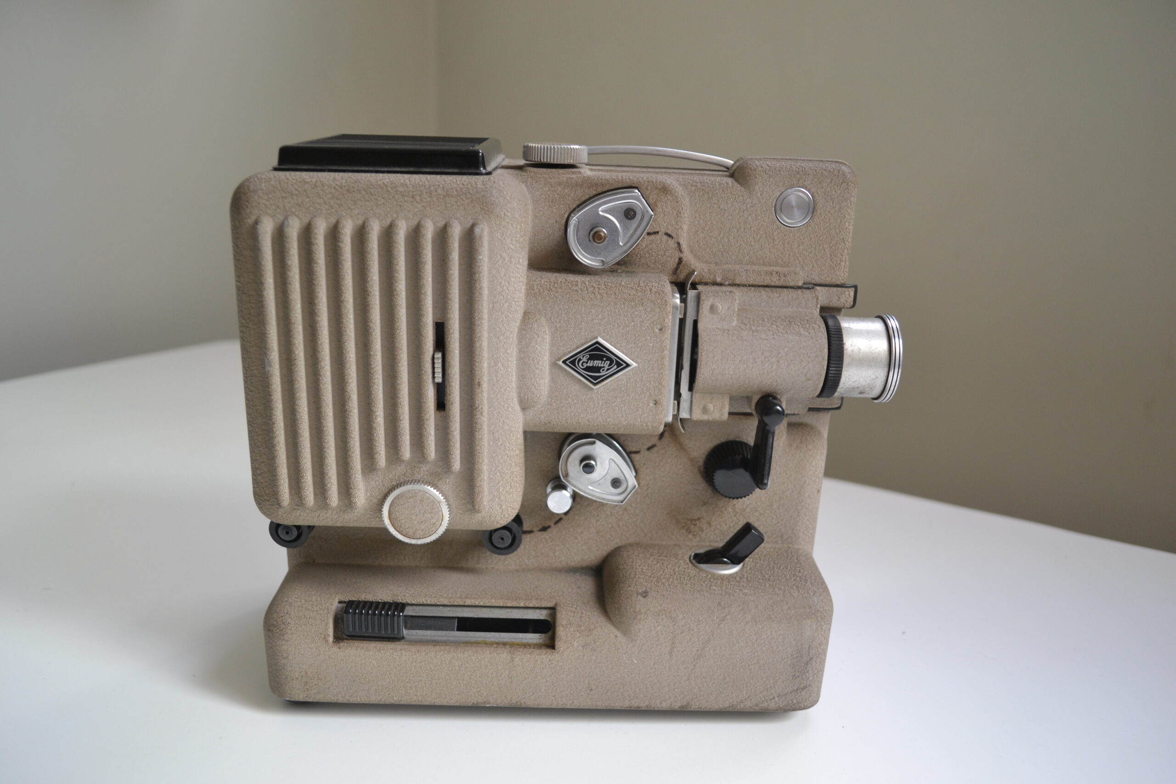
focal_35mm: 27
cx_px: 588
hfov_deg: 67.4
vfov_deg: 47.9
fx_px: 882
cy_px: 392
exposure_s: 1/80
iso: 400
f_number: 4.5
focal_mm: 18
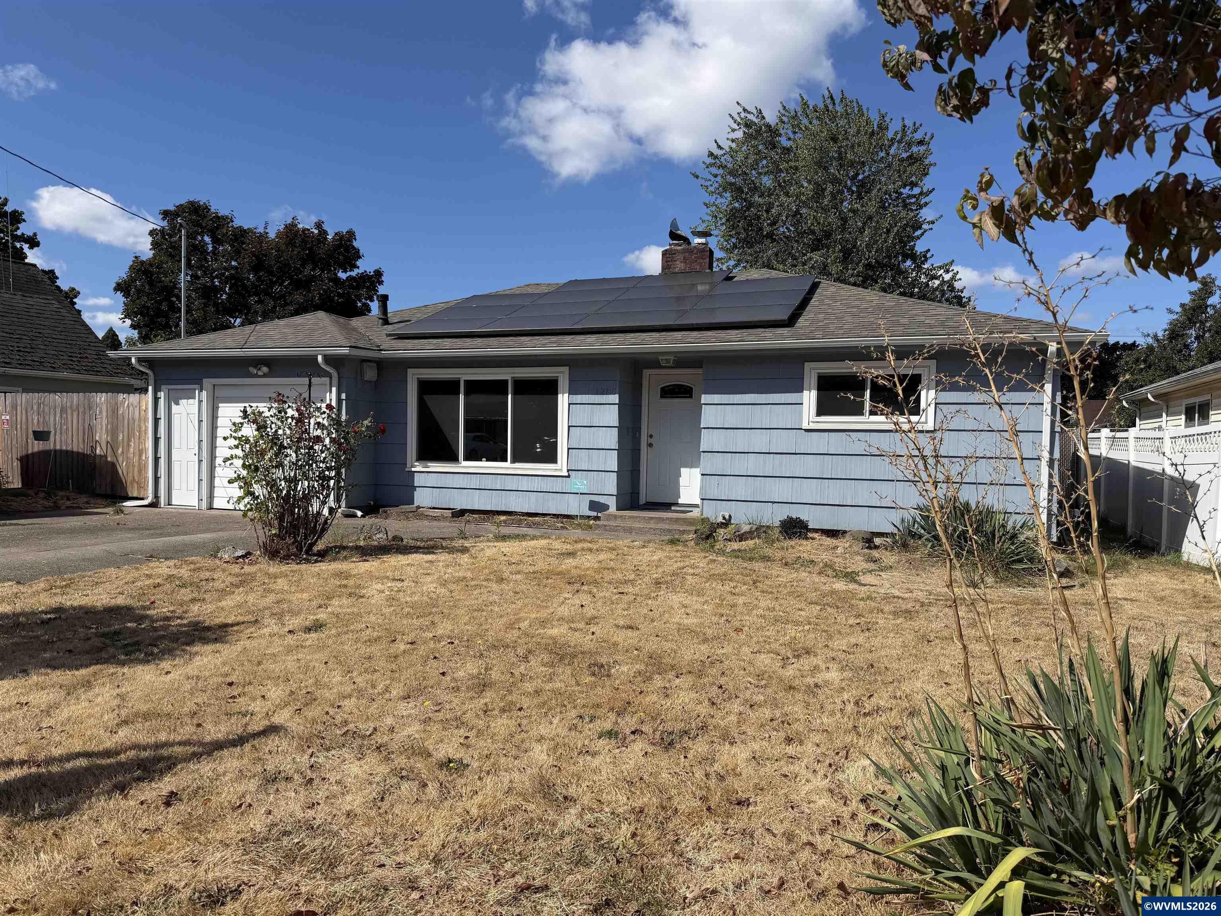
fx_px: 847
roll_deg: -1.4
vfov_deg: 56.8
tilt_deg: -1.0
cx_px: 610
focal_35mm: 24
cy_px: 458
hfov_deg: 71.6
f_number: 1.78
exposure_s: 1/6173
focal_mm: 6.76
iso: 80
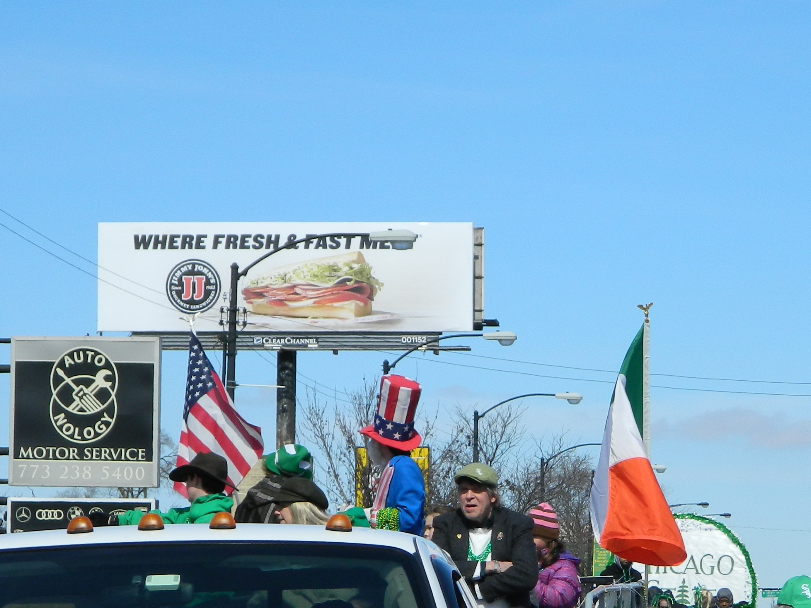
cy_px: 591
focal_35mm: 173
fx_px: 4053
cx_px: 547
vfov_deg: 8.5
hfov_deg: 11.4
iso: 80
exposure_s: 1/800
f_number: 4.2
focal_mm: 15.1
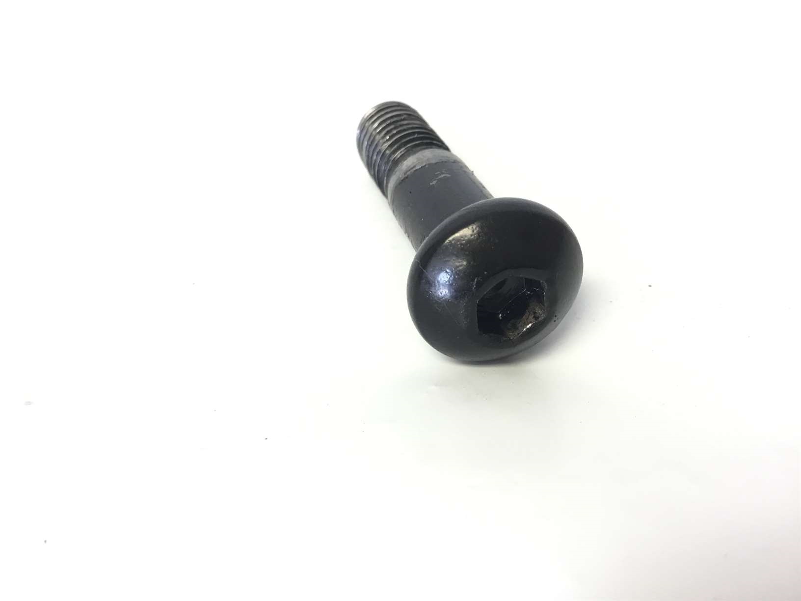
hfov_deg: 58.4
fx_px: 717
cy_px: 300
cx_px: 400
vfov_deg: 45.4
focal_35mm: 31
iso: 50
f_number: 2.4
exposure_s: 1/33
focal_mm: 3.3
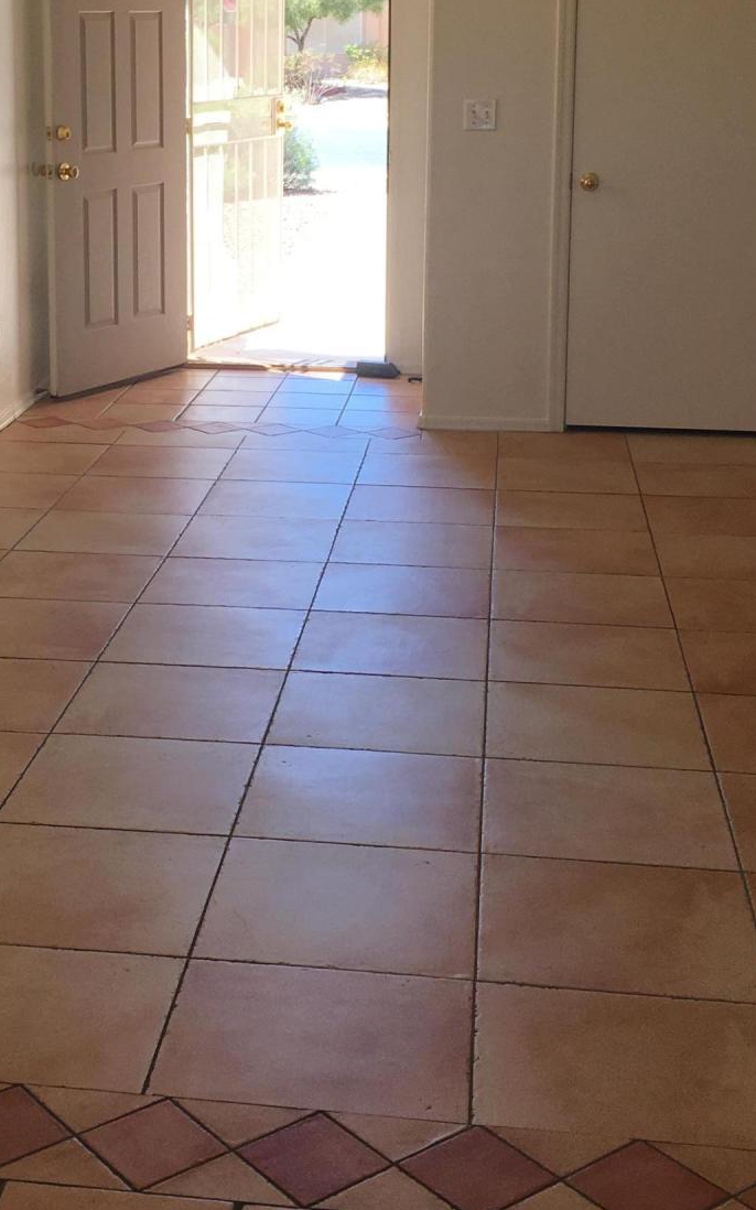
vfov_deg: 35.6
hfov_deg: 22.9
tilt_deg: -8.3
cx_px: 204
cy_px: 321
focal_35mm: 56
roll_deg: +1.0
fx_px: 1847
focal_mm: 4.15
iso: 25
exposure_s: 1/193
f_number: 2.2
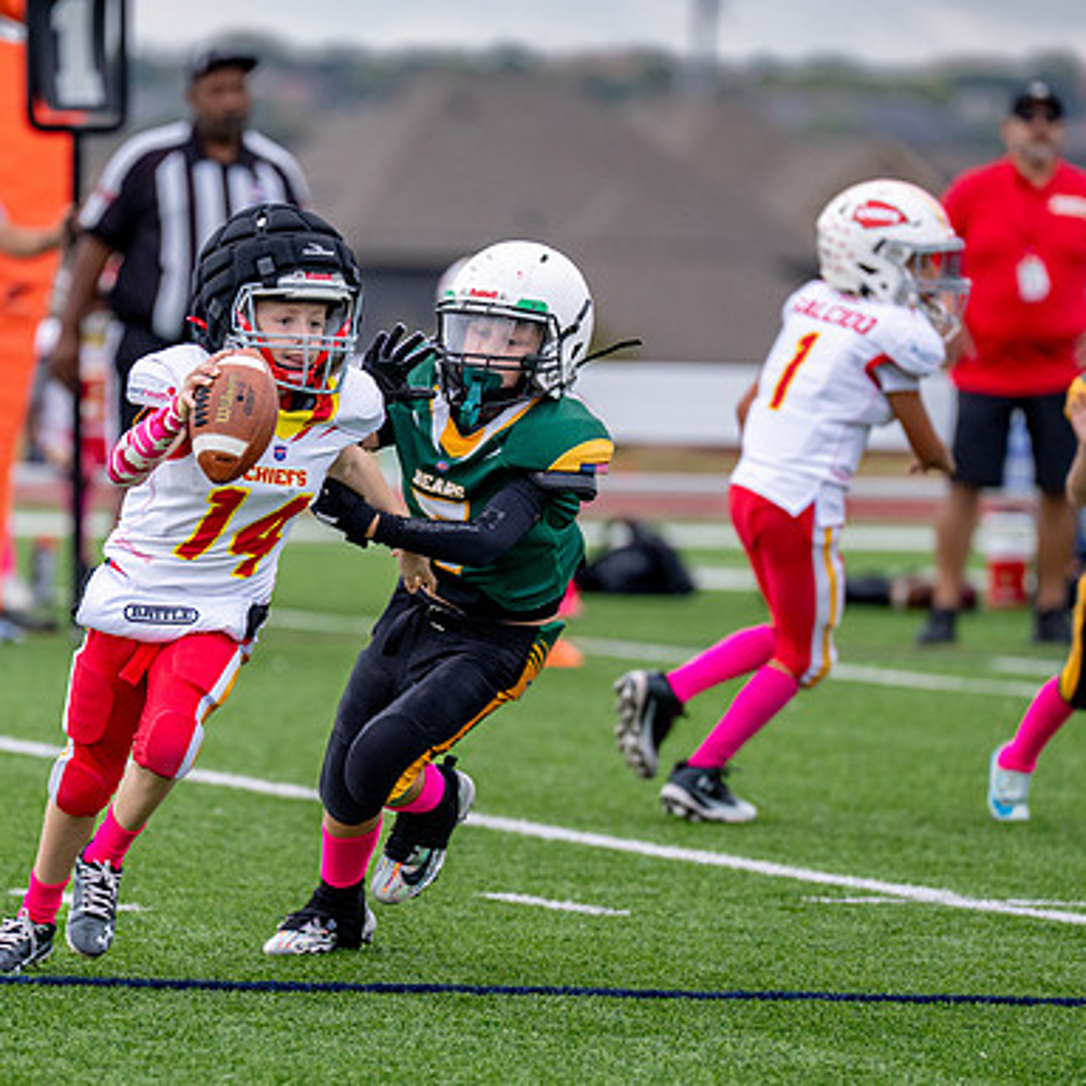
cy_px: 559
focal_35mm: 366
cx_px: 319
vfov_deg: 4.8
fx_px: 12991
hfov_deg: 4.8
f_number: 2.8
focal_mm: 200
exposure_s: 1/1250
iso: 640
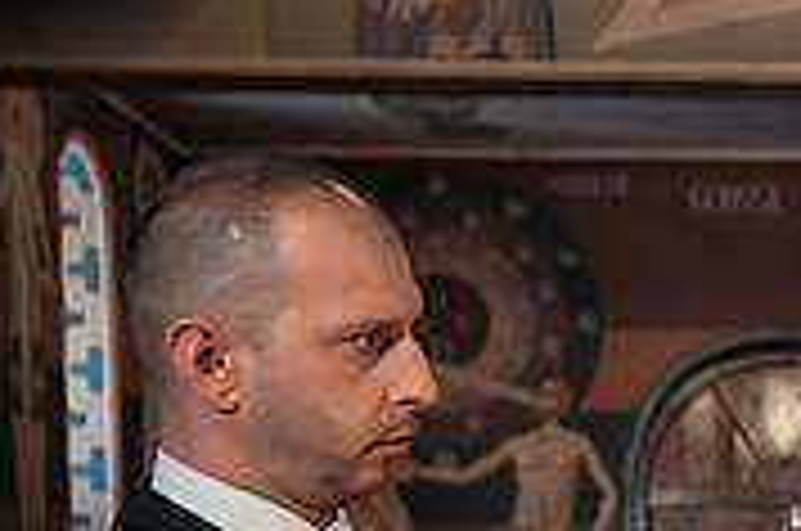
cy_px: 646
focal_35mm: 98
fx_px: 2177
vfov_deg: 13.5
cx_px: 1071
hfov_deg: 19.1
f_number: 2.8
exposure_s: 1/200
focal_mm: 30
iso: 3200
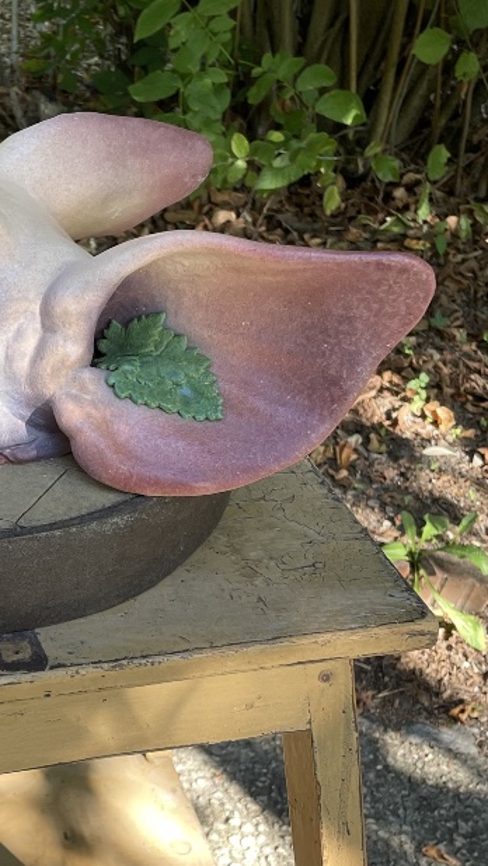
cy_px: 509
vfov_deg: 37.7
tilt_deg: -35.1
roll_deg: +0.6
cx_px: -48
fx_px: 1264
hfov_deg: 20.8
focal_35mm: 55
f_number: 1.6
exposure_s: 1/121
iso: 32
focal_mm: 4.2
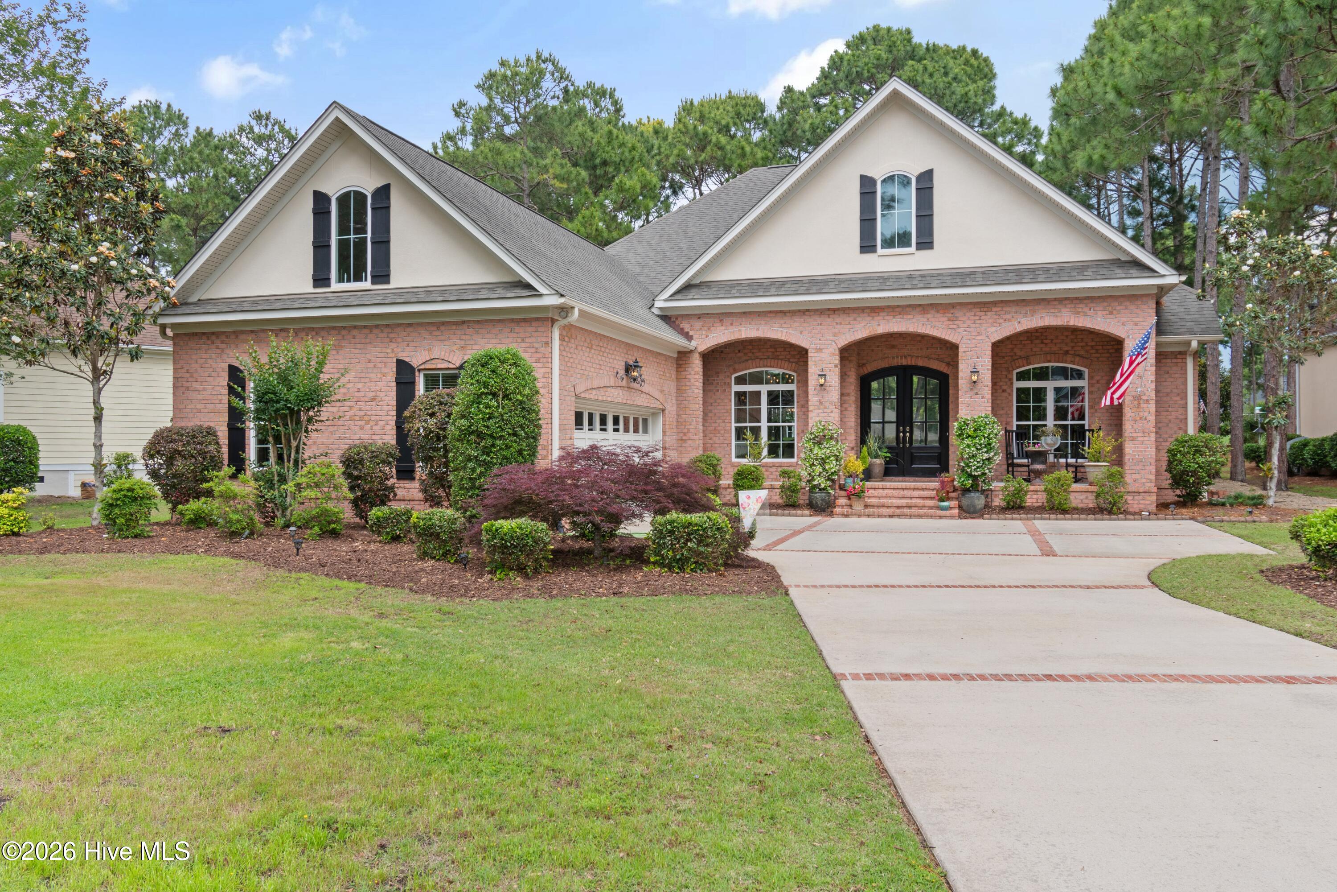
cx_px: 668
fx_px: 928
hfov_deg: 71.5
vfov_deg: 51.3
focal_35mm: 25
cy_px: 446
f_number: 5.3
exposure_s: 1/100
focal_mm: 17
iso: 100
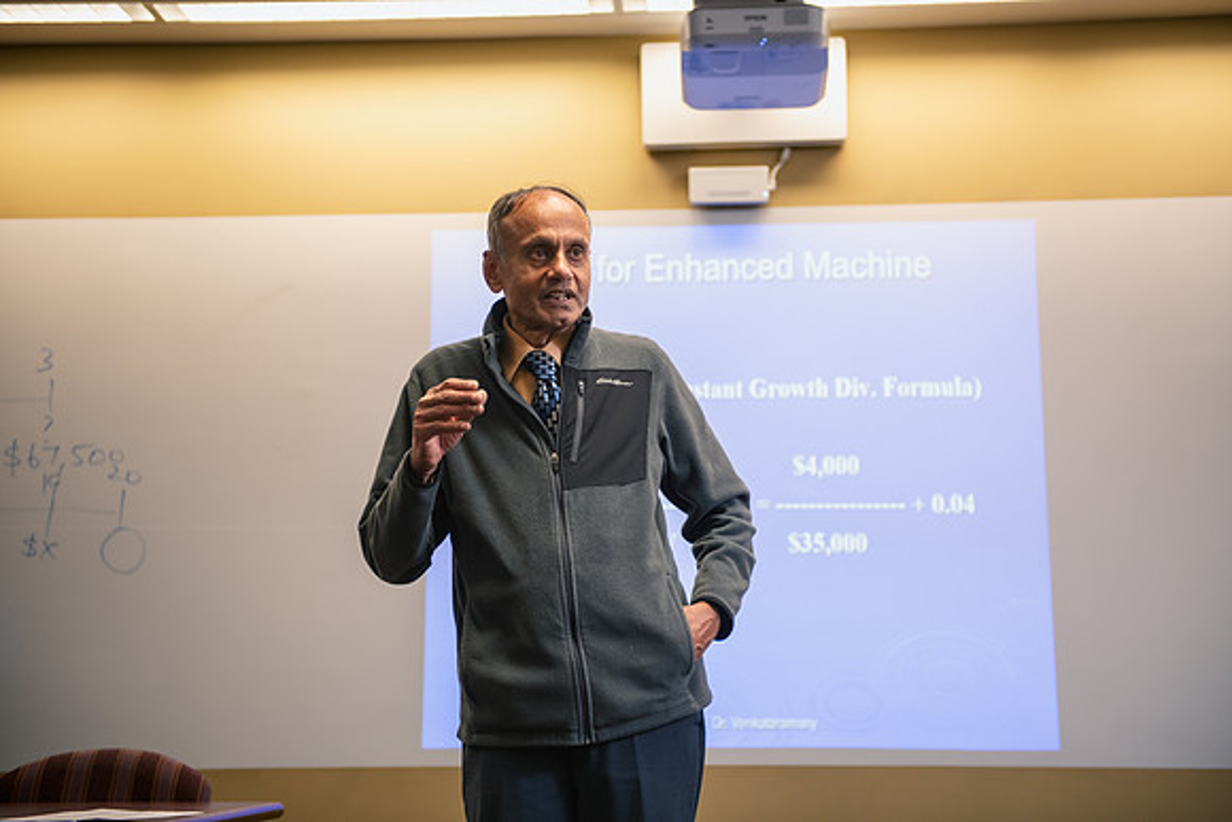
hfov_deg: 36.2
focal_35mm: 55
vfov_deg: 24.6
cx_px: 616
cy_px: 411
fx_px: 1883
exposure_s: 1/160
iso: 1000
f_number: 2.8
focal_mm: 55
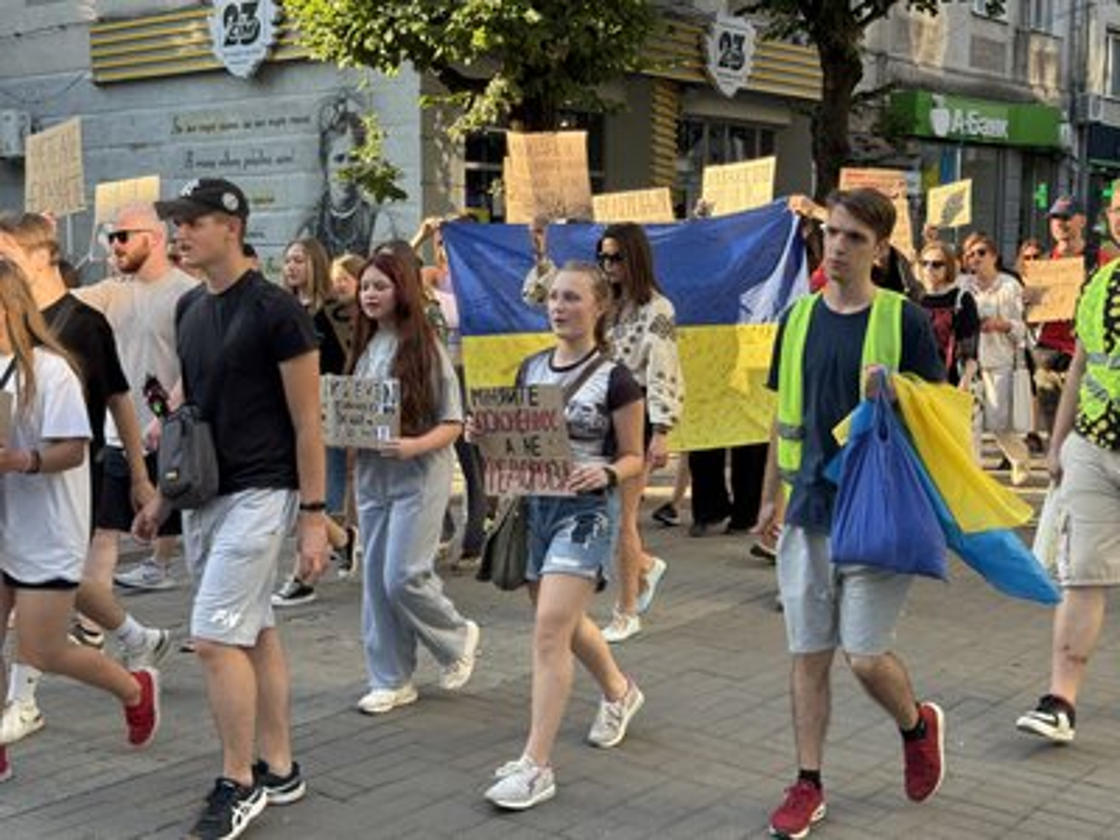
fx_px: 1553
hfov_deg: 39.7
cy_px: 420
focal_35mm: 48
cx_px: 560
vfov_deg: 30.3
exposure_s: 1/461
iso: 64
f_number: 1.78
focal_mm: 6.76
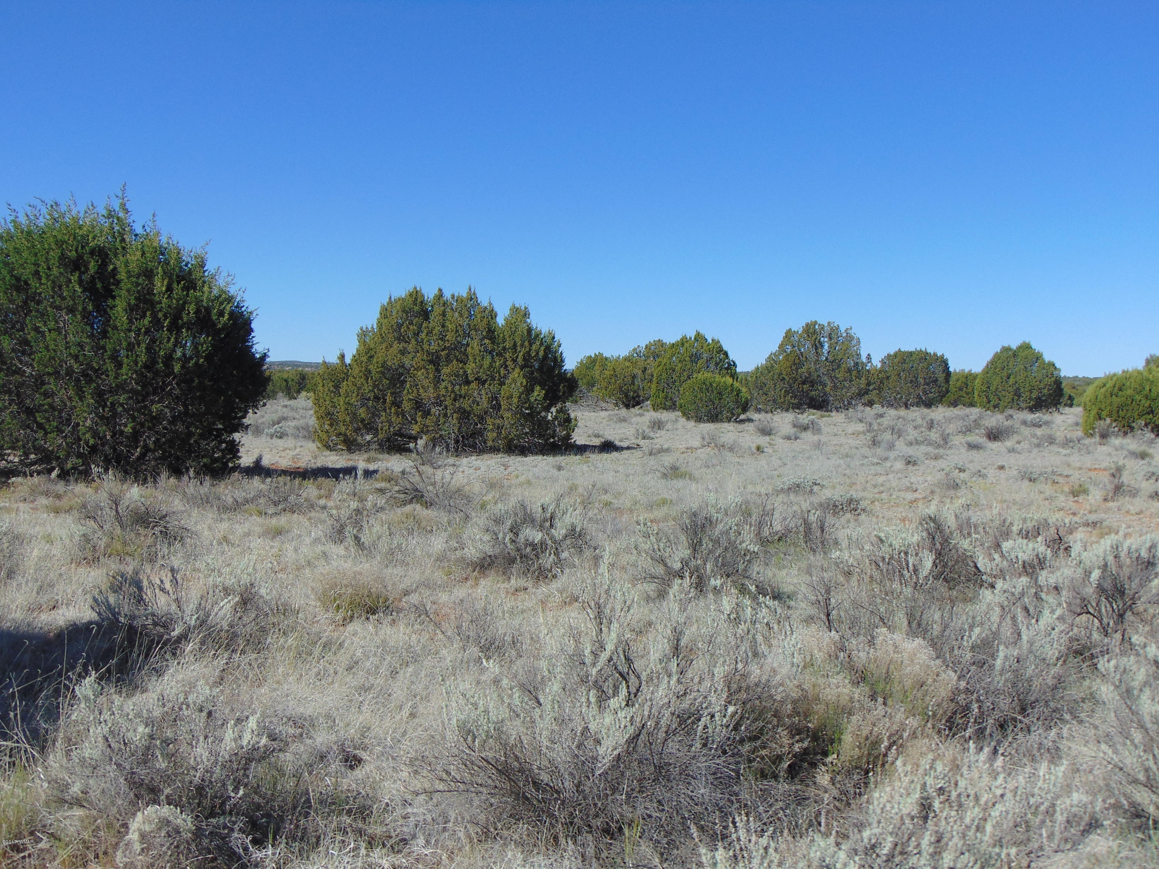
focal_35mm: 42
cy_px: 434
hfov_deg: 44.8
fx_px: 1406
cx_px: 580
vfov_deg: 34.3
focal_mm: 7.6
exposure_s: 1/200
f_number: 8.7
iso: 80
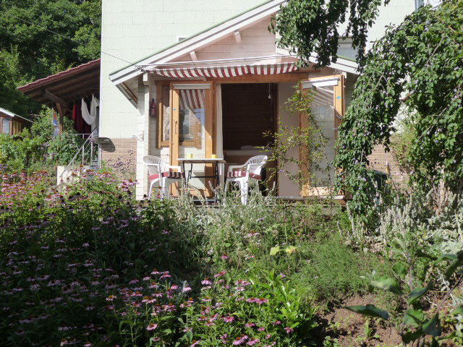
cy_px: 174
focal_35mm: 42
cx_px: 232
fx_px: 562
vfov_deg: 34.3
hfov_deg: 44.8
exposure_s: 1/800
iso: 160
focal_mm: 7.2
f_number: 3.8
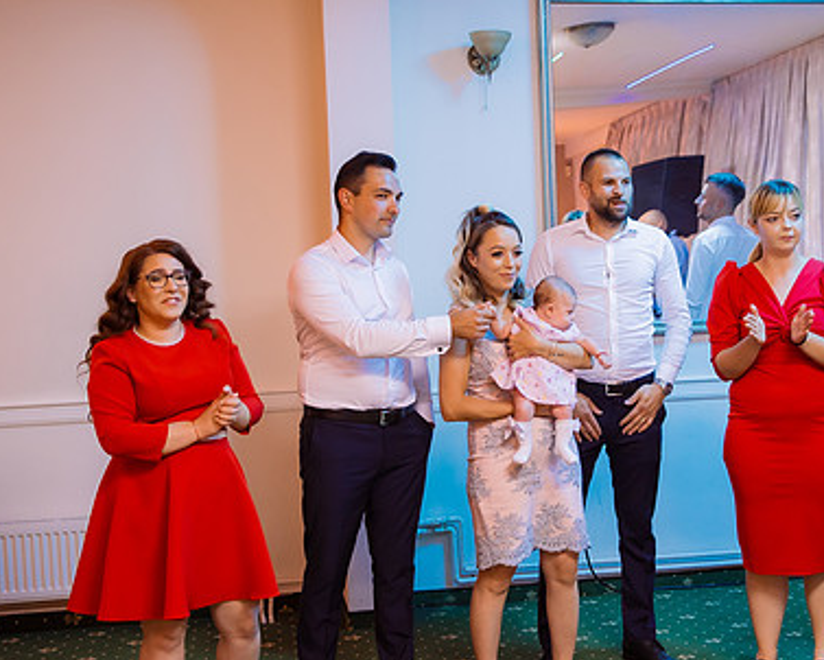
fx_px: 1391
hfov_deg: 32.9
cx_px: 512
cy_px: 357
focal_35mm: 57
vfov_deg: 26.7
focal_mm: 31
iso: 1000
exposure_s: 1/100
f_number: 2.8
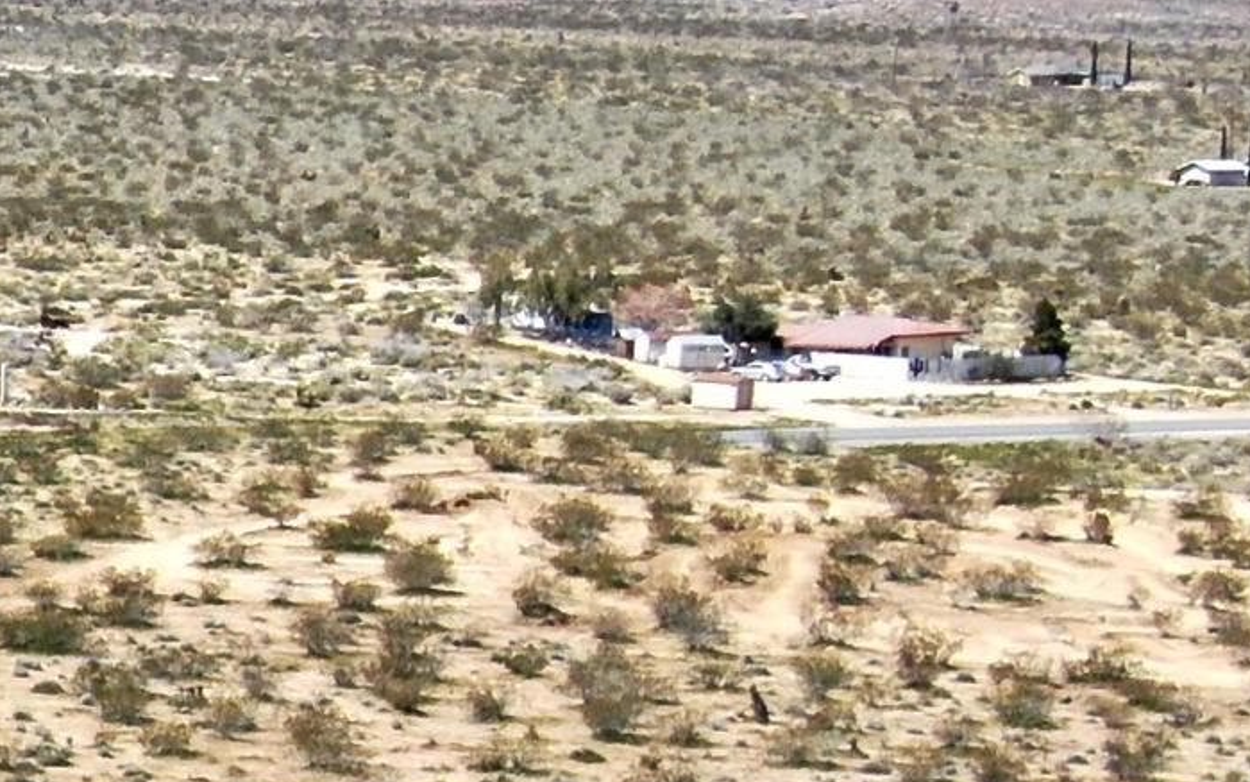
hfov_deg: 10.1
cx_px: -1284
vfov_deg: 6.8
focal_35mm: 191
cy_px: 952
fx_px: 6507
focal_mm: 7.23
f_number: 3.6
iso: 100
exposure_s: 1/1250
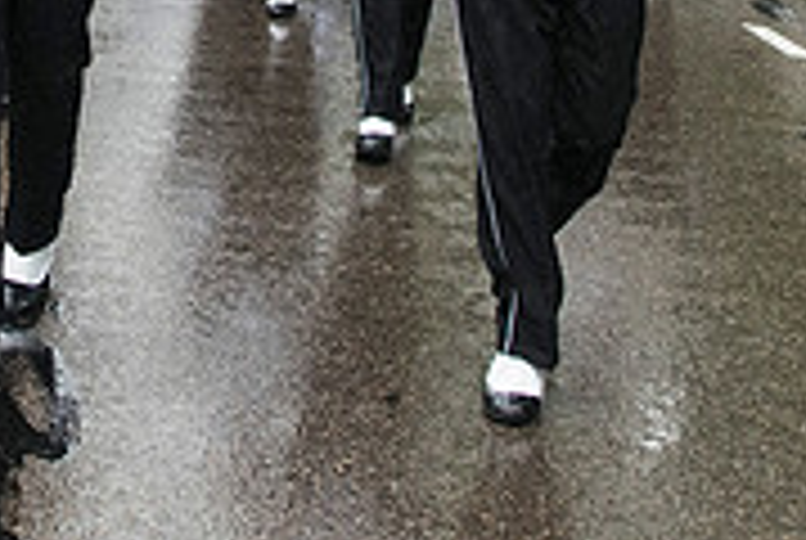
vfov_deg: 11.3
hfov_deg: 17.9
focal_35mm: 112
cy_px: -456
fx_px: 2512
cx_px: 37
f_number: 3.5
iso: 1600
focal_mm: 24
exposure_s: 1/800
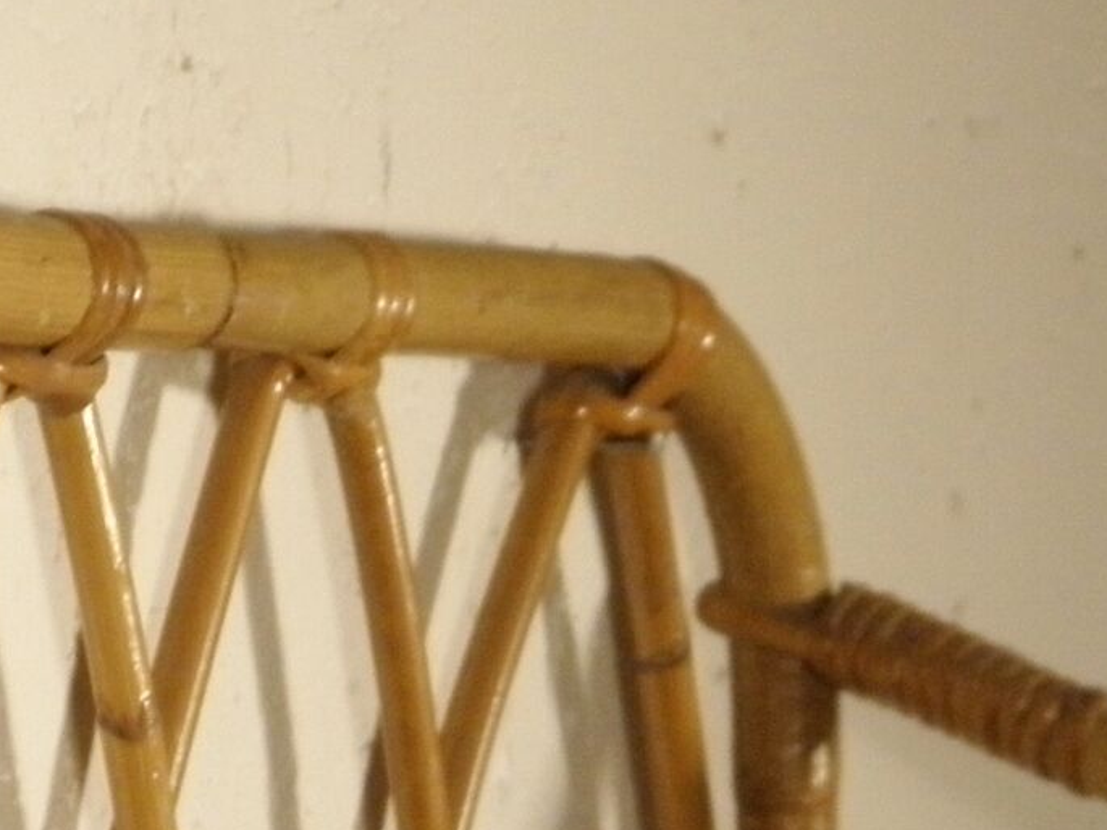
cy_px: 1406
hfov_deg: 7.8
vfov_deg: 5.8
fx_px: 8124
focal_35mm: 254
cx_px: 246
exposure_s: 1/40
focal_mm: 12.2
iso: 200
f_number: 4.3
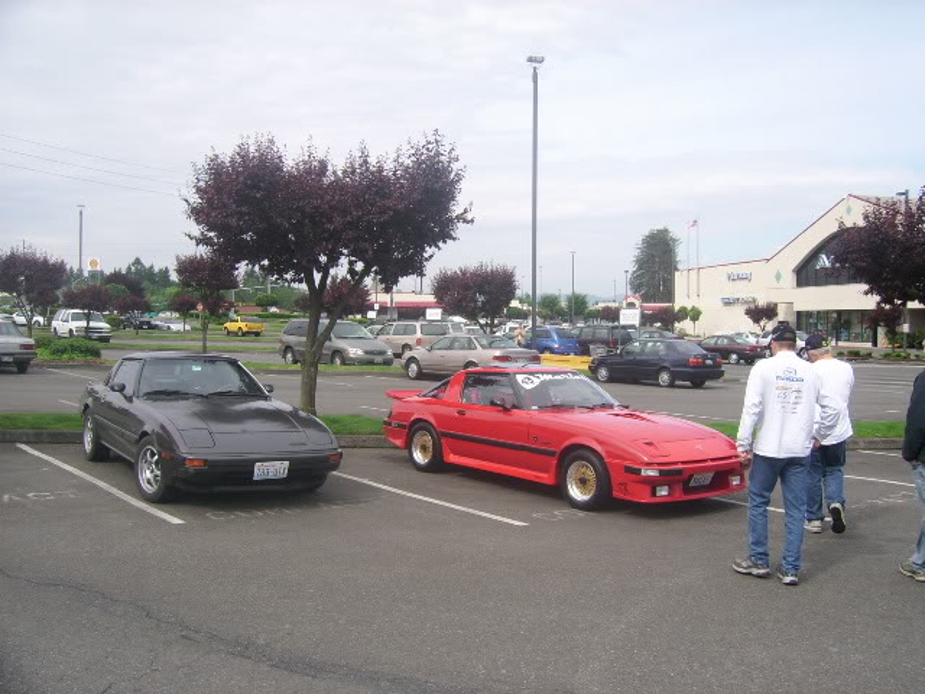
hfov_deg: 52.6
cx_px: 462
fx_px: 935
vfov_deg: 40.7
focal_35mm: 35
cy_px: 347
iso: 50
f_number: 5.8
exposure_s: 1/176
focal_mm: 5.95
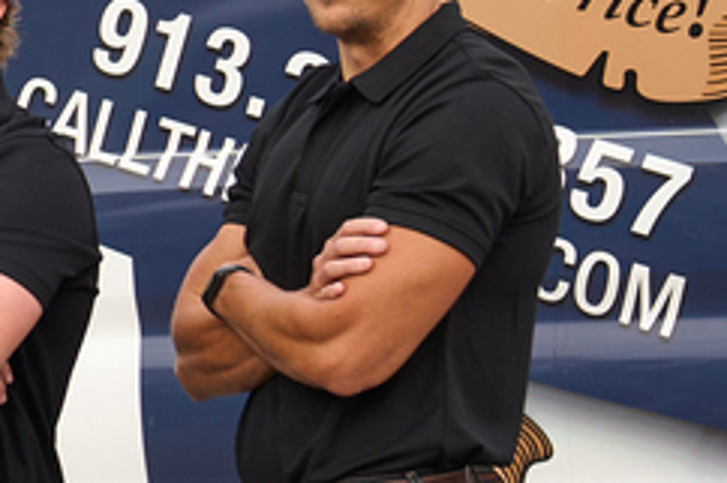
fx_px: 5872
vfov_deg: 4.7
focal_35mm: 291
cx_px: -1305
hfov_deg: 6.6
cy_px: 188
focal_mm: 44
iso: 250
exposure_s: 1/250
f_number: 4.5
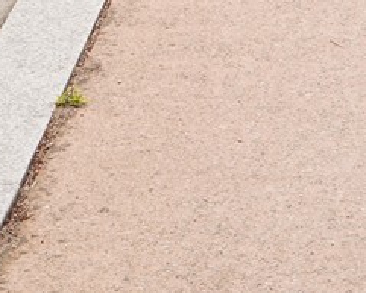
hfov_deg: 7.0
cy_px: -689
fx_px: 2958
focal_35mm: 273
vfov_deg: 5.3
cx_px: -205
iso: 100
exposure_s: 1/100
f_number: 11
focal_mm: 35
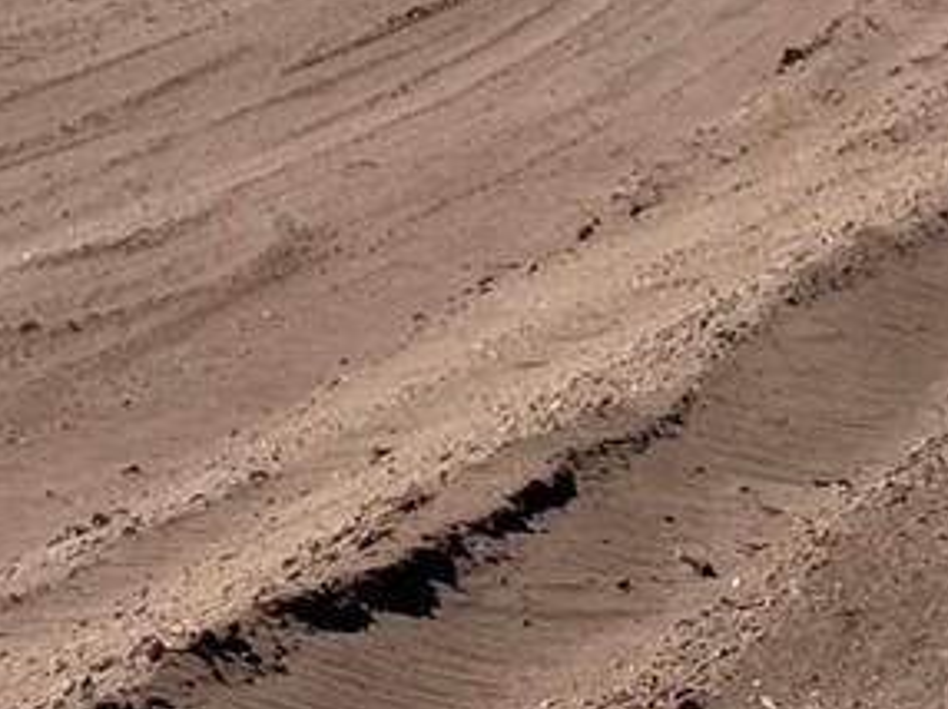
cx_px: 1850
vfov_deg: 5.5
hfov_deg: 7.1
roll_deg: -4.0
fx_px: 7361
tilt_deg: -4.4
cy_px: -43
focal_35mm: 269
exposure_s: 1/10526
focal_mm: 6.76
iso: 80
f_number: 1.78
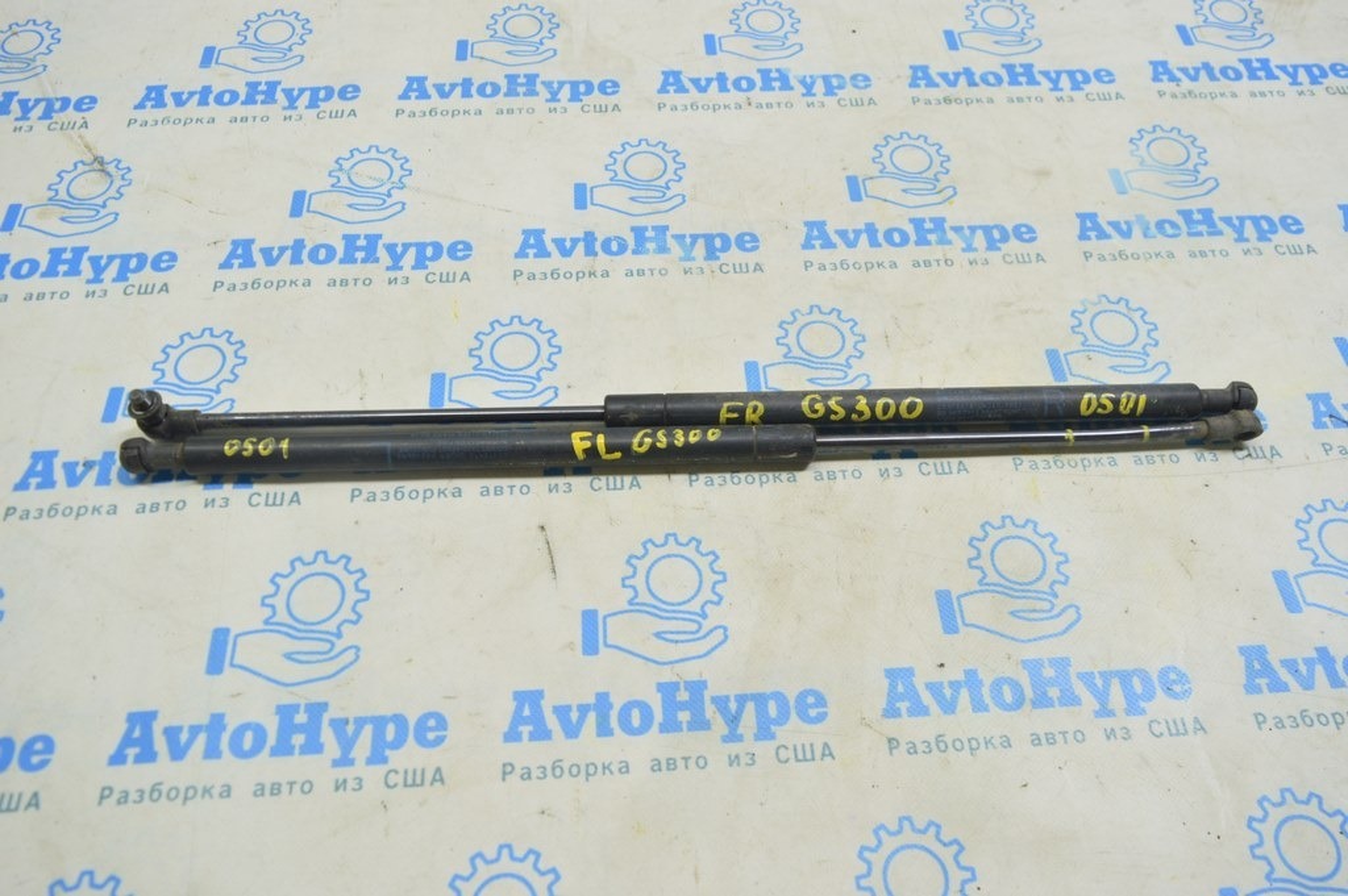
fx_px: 1010
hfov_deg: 67.4
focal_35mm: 27
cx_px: 674
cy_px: 448
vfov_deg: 47.9
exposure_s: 1/20
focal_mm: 18
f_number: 5.6
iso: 400
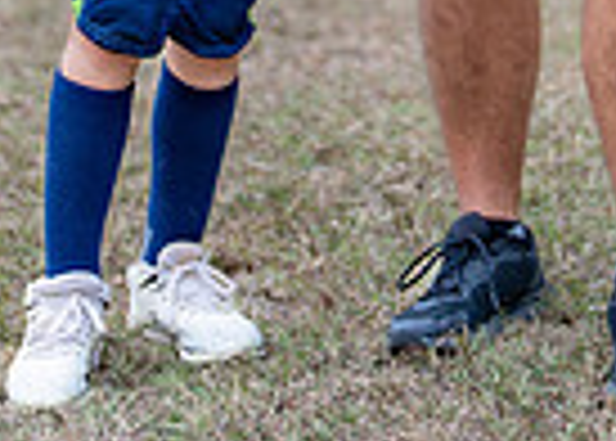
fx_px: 4148
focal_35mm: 237
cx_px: 452
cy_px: -400
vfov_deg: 5.9
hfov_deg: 8.5
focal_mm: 50
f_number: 1.2
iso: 100
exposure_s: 1/500
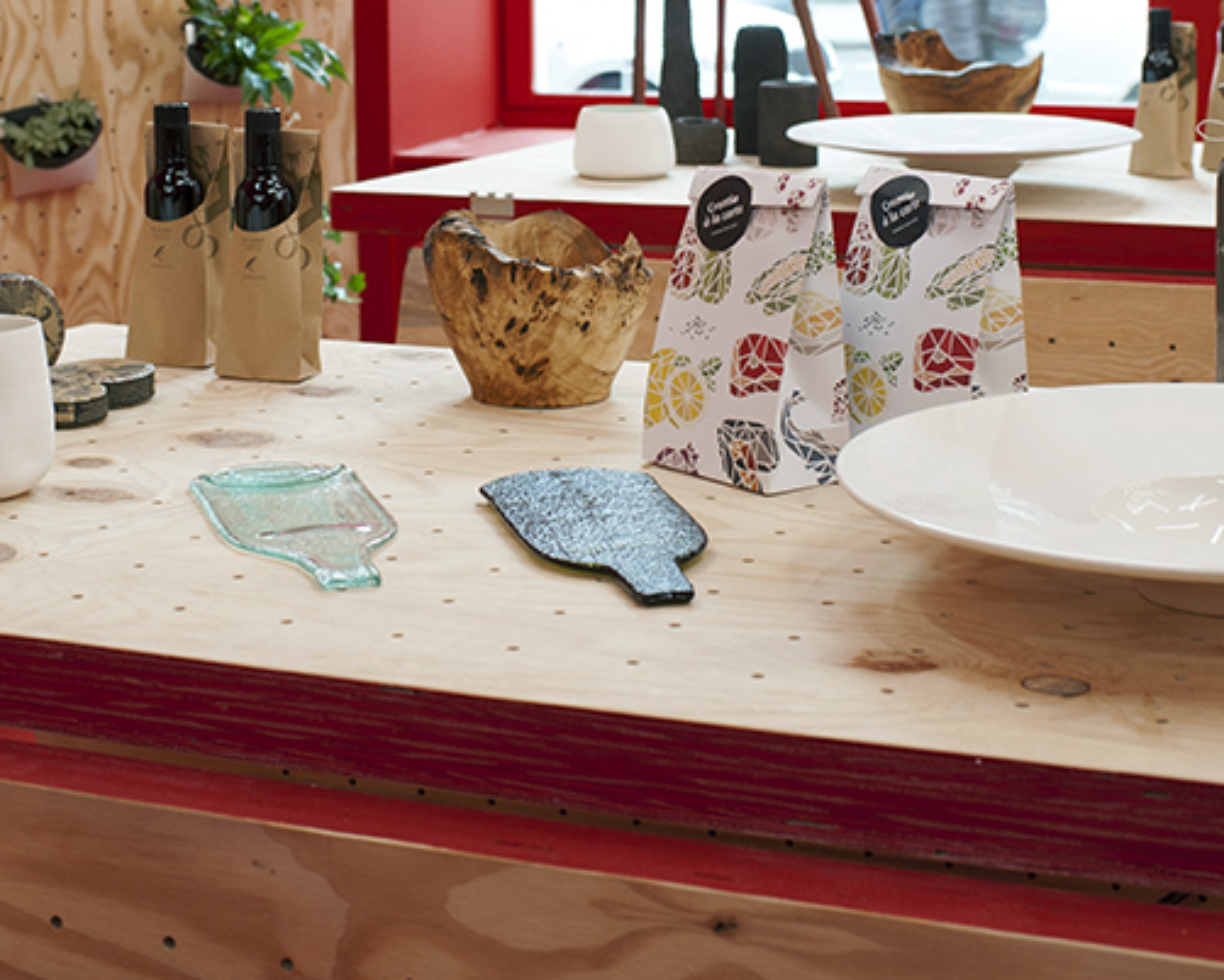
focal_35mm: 67
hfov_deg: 28.3
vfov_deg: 22.5
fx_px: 2428
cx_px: 512
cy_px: 172
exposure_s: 1/60
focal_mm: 35
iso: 640
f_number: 4.5
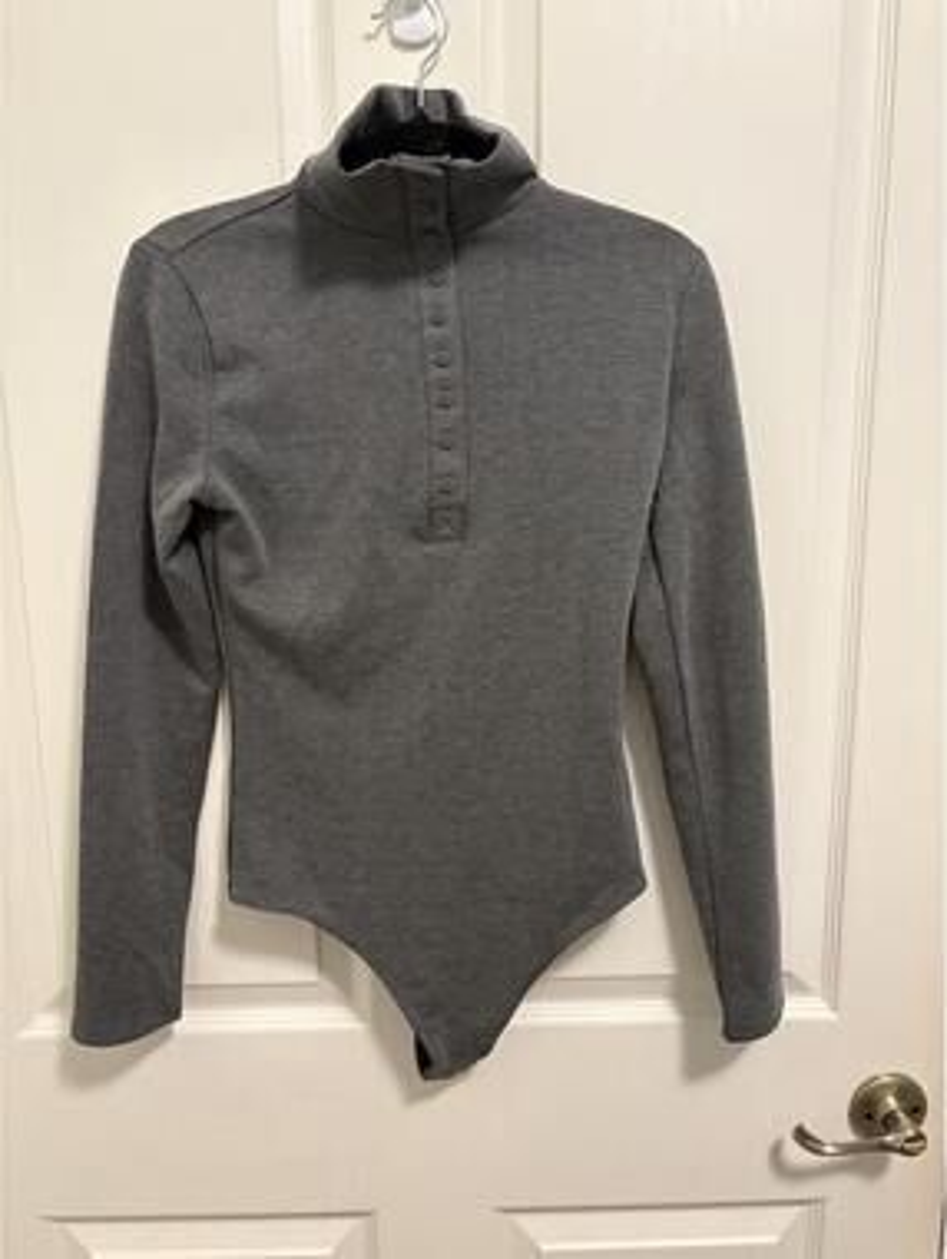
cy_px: 630
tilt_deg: -9.9
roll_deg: +0.5
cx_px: 474
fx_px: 946
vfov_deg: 67.2
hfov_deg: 53.2
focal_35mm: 26
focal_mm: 5.96
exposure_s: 1/60
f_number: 1.6
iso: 320
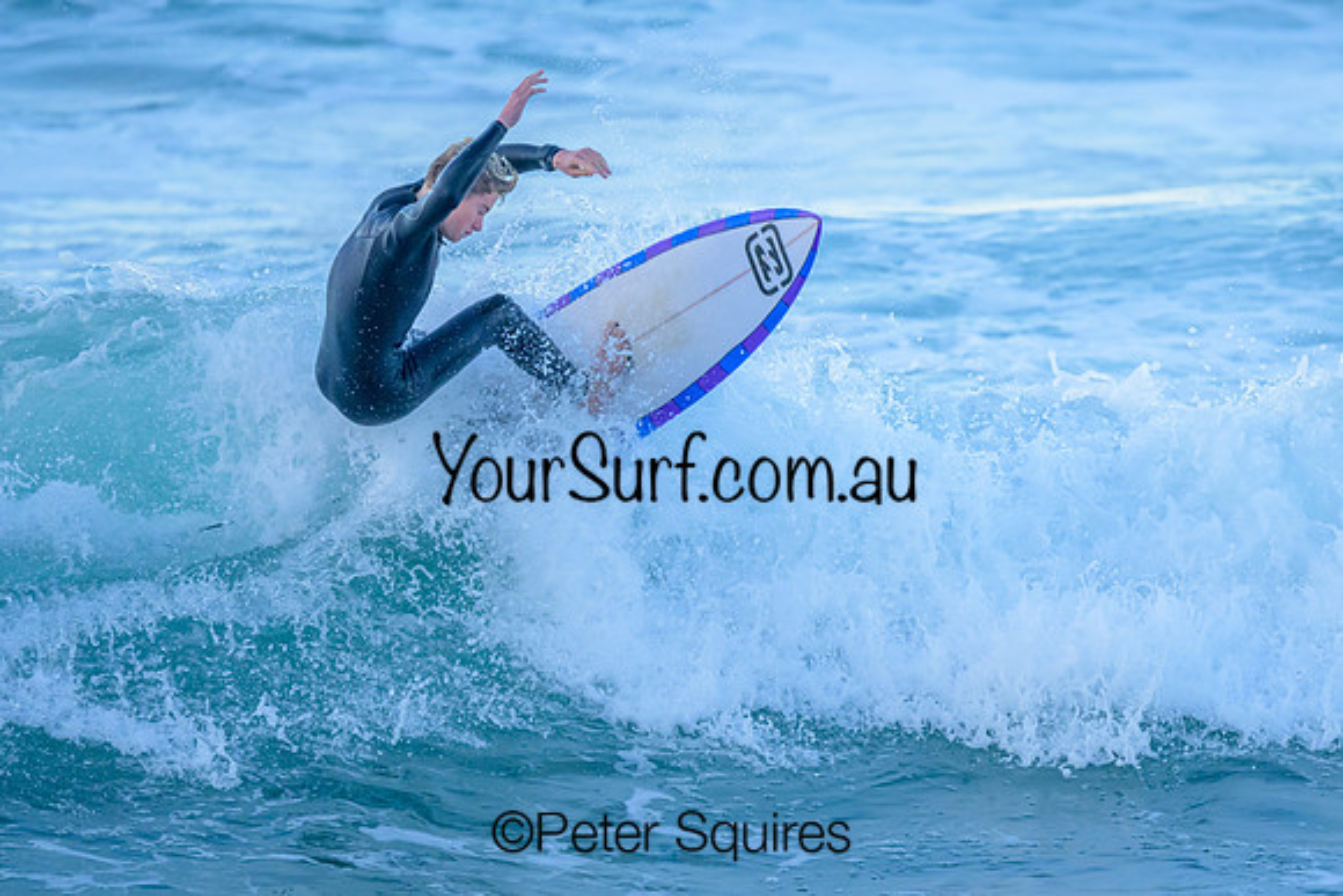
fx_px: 35547
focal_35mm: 953
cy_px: 469
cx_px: 800
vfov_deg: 1.4
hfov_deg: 2.2
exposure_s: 1/1600
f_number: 6.3
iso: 2200
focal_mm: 800
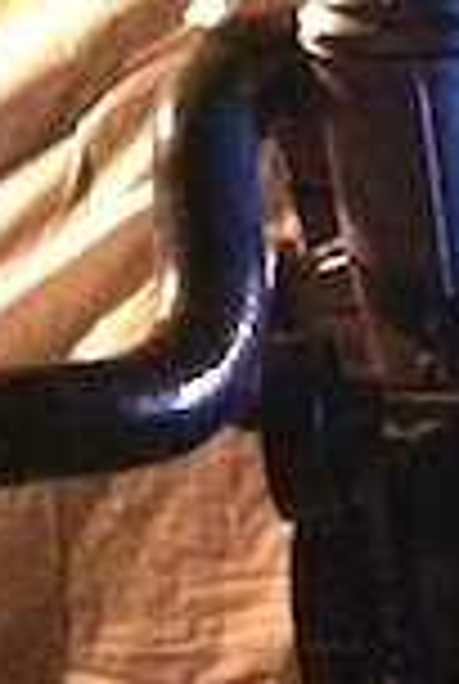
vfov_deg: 13.6
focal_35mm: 143
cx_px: 981
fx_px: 2722
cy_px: 954
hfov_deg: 9.0
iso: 1000
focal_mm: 3.85
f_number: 2.8
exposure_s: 1/15
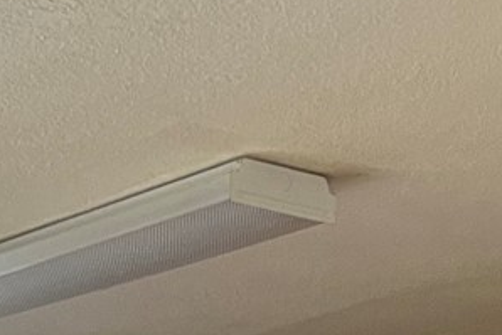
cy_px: 1187
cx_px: 221
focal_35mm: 145
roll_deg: +0.2
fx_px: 2023
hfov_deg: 14.1
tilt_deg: -12.9
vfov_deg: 7.6
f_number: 1.5
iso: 250
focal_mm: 5.7
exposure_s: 1/60
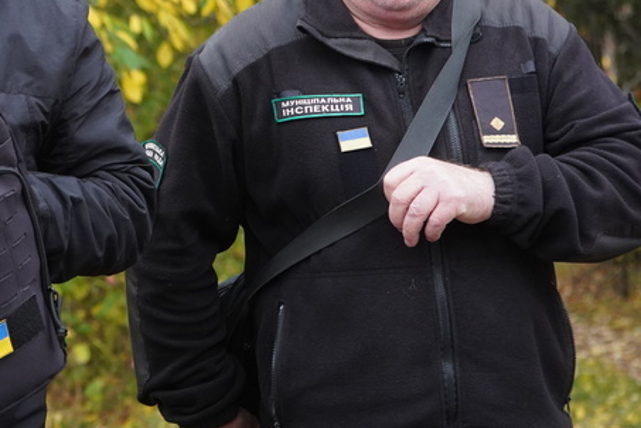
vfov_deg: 10.1
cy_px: 50
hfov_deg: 15.1
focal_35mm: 135
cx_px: 89
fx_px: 2404
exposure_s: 1/640
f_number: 5
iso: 2500
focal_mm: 68
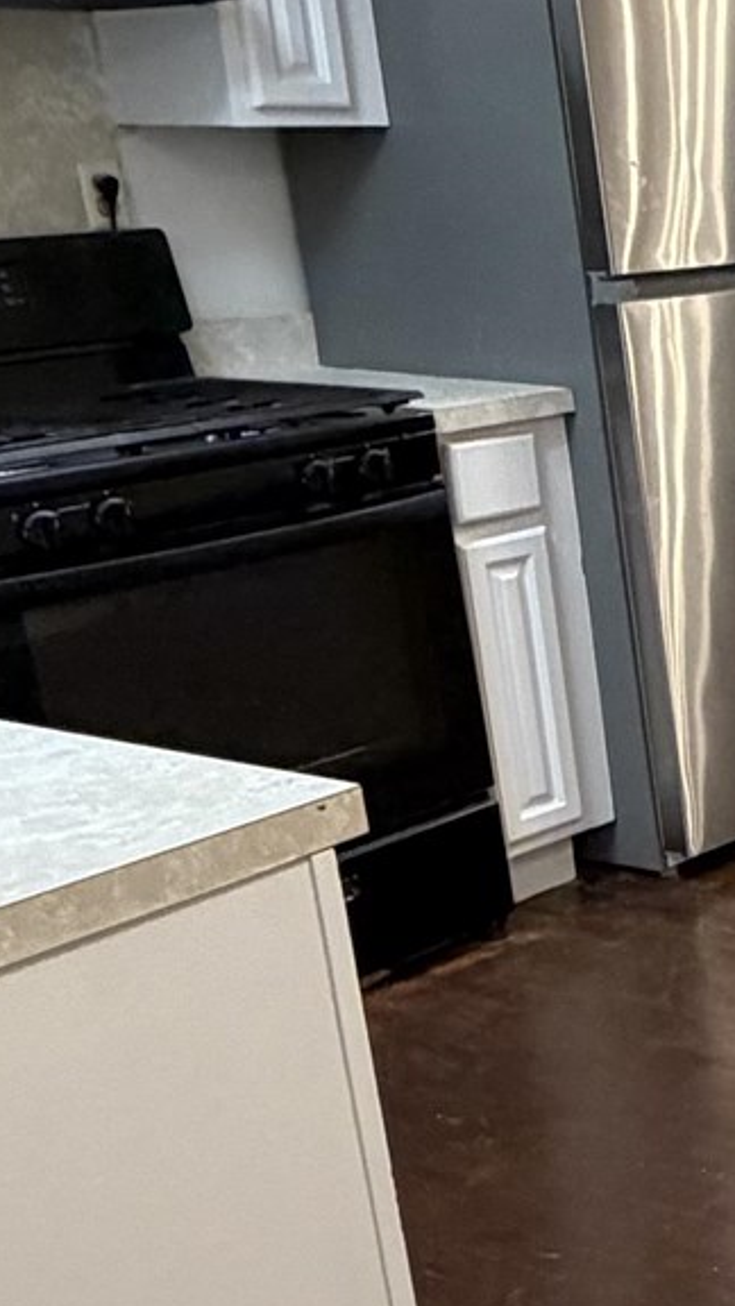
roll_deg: -0.6
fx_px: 2114
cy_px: 682
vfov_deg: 34.3
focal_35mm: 61
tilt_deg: -16.0
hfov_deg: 15.0
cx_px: 1570
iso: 320
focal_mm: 2.22
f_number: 2.2
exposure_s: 1/60
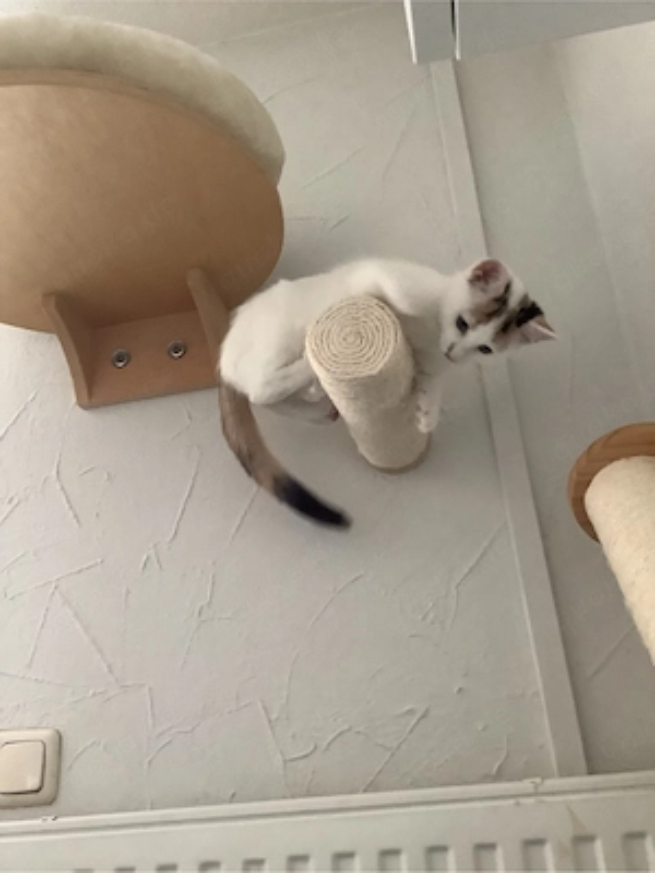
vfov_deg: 58.4
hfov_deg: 45.4
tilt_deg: +22.3
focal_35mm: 31
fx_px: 782
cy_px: 436
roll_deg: +4.5
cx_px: 328
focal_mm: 3.3
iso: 320
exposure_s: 1/40
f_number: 2.4
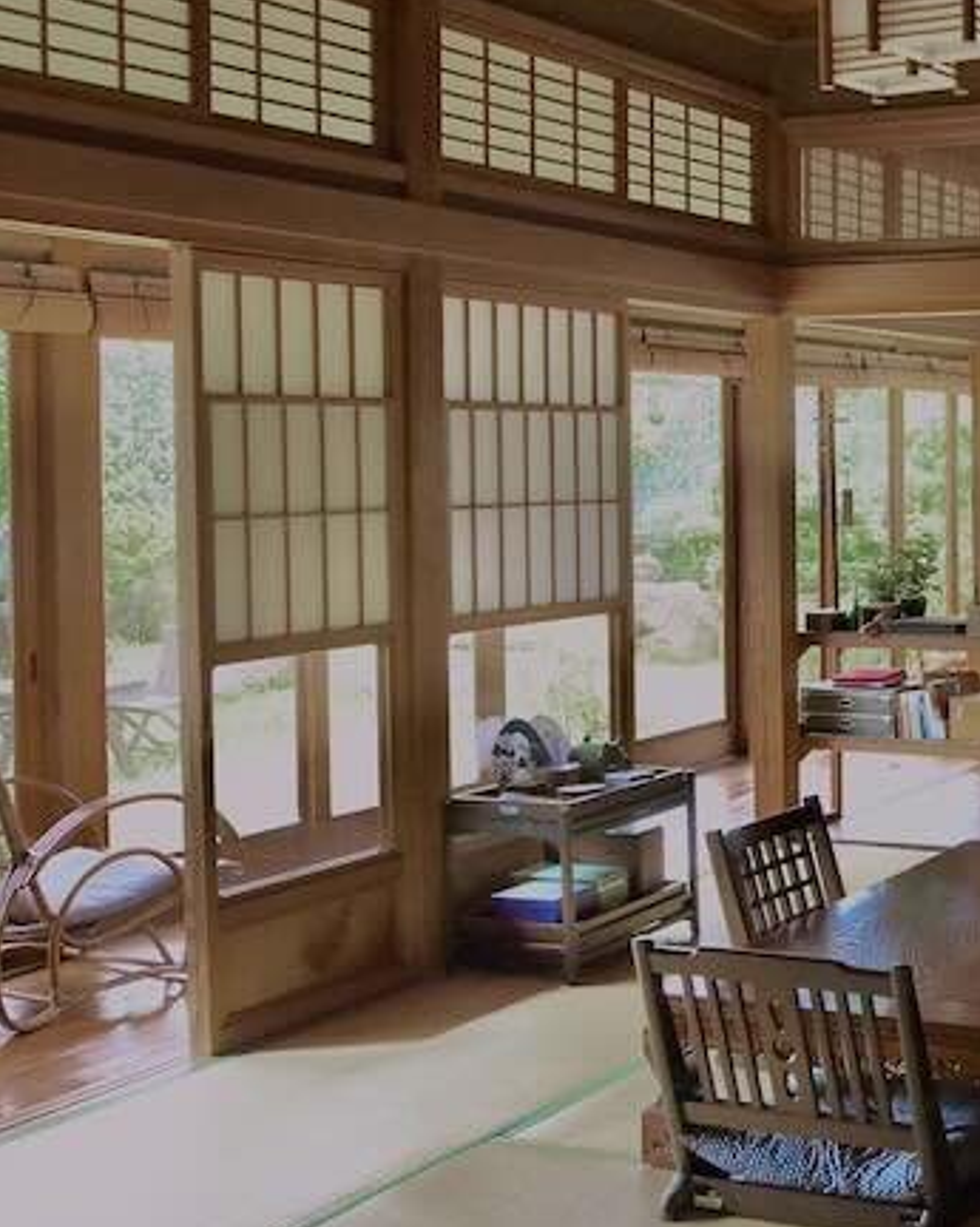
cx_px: 1017
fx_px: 1488
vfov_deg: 44.8
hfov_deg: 32.9
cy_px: 665
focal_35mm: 41
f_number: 4
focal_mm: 24
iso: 3200
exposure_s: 1/100
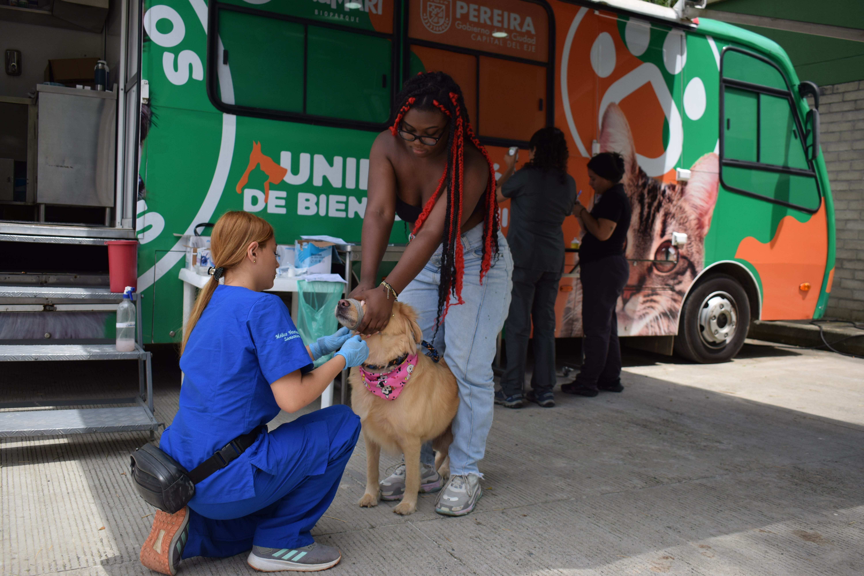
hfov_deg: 57.2
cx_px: 432
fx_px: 792
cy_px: 288
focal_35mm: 33
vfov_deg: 40.0
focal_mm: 22
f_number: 4
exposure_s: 1/1000
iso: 200
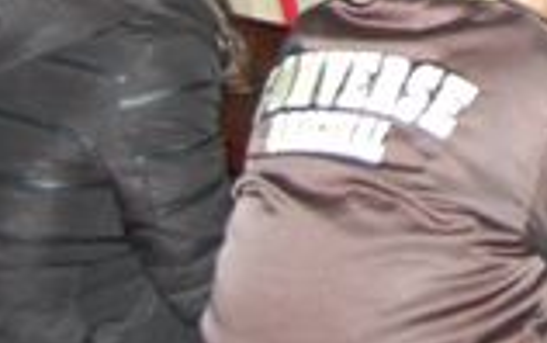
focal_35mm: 113
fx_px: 1686
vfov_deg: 10.6
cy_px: -345
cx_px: 1028
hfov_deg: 15.4
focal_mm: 18
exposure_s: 1/60
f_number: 3.5
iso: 400
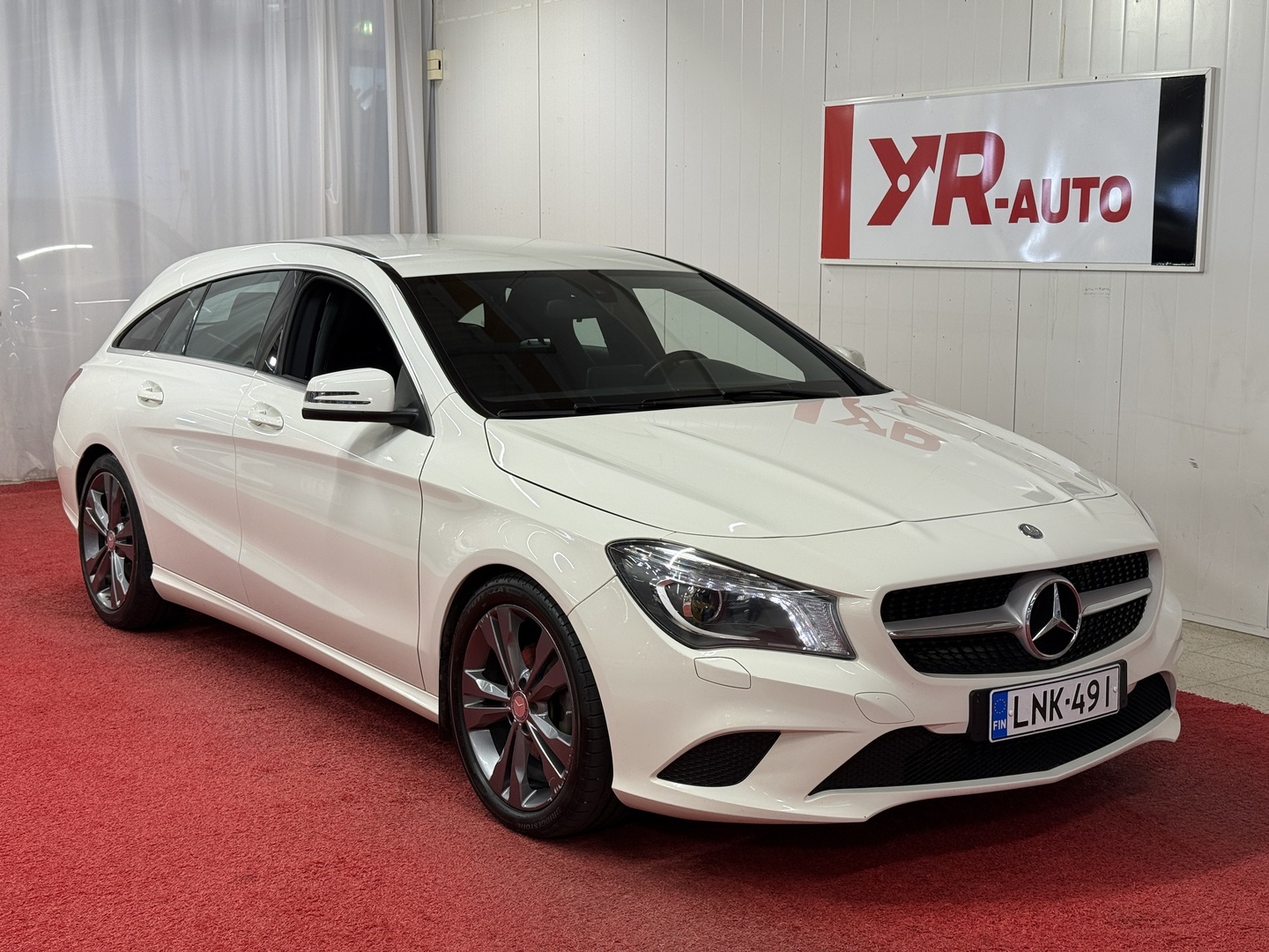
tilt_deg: -7.4
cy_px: 476
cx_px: 634
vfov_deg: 30.3
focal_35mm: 48
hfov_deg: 39.7
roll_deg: -0.1
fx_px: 1760
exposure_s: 1/100
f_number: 1.78
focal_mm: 6.76
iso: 80
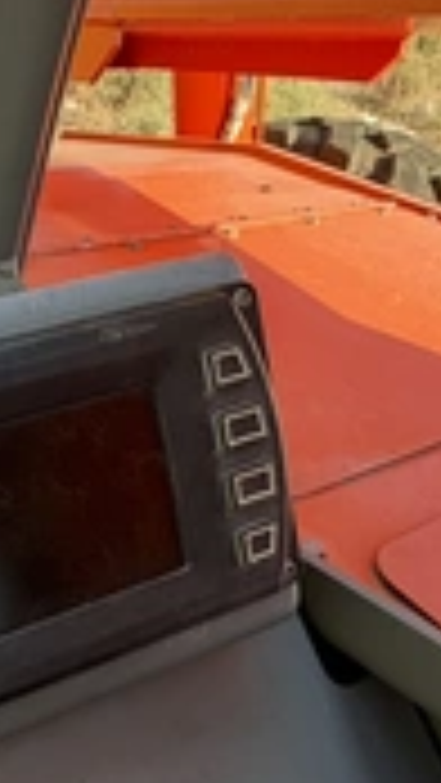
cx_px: 18
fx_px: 727
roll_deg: -8.6
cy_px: 513
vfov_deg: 55.6
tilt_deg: -40.1
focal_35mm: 35
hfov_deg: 31.6
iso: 50
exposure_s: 1/335
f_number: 2.2
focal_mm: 2.22
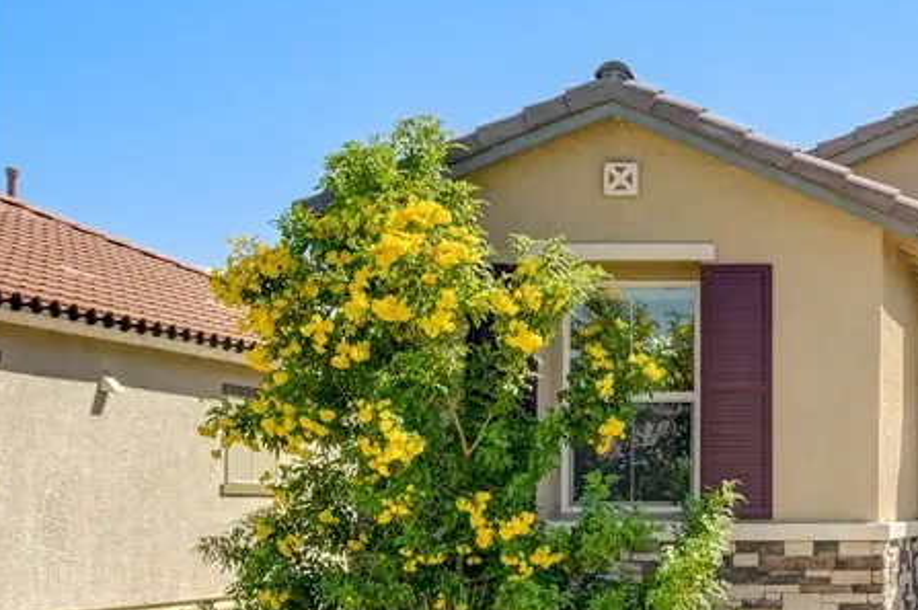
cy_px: 422
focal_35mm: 73
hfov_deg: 25.1
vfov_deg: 18.6
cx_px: 1096
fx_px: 1859
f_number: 10
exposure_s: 1/1000
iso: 800
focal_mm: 30
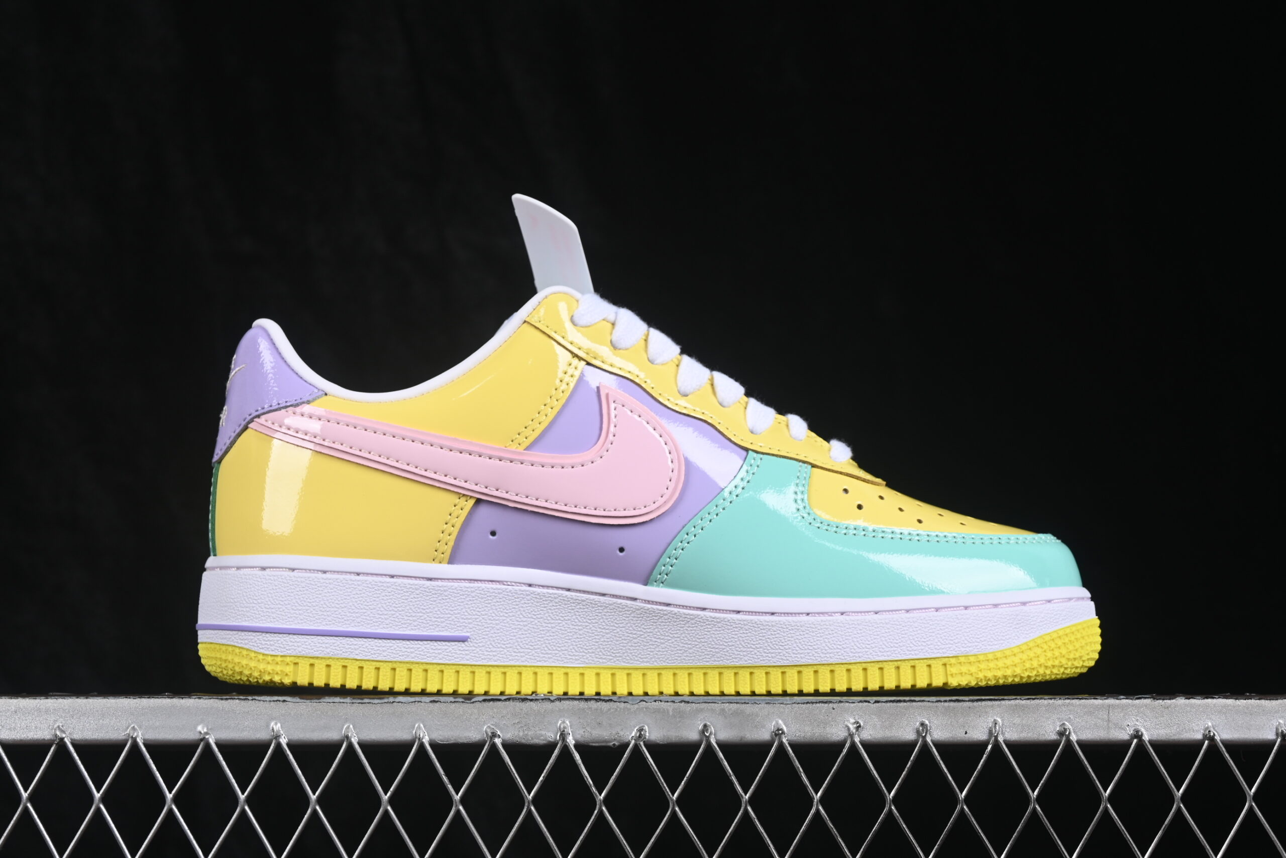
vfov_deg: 18.2
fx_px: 2679
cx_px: 643
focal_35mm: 75
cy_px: 429
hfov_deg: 27.0
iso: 160
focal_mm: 50
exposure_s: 1/80
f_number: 8
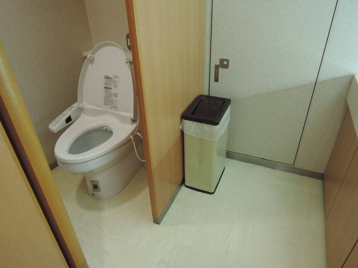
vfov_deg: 56.8
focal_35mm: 24
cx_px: 179
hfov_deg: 71.6
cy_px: 134
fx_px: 248
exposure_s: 1/30
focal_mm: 5.1
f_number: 2.8
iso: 360
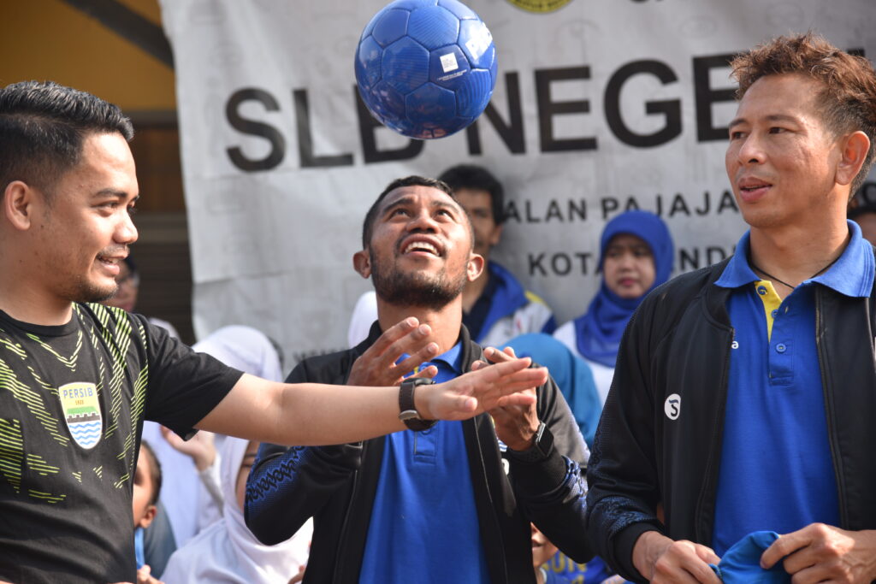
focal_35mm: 105
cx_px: 438
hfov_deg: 19.5
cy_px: 292
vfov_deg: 13.0
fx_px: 2555
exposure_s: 1/320
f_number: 5
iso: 160
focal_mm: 105
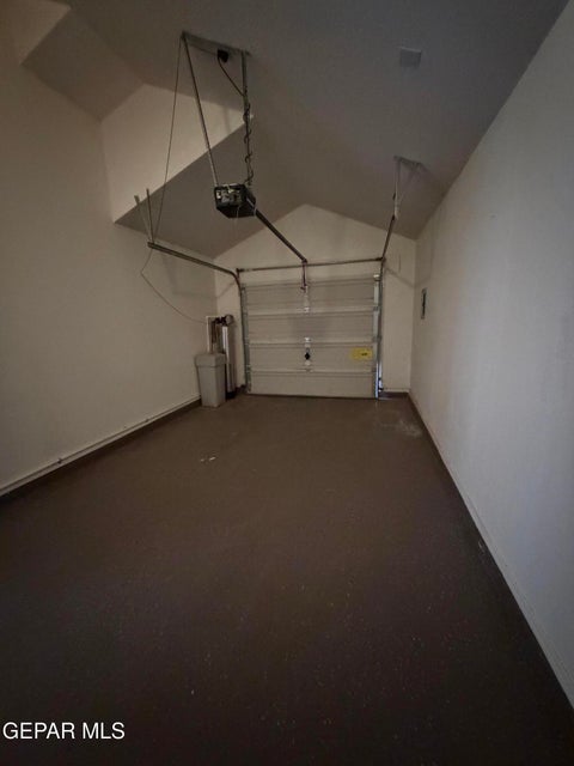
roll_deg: +2.3
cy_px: 383
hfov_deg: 85.7
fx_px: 310
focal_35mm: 14
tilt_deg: -10.4
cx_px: 287
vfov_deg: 102.1
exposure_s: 1/30
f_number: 2.2
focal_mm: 2.22
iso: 2000
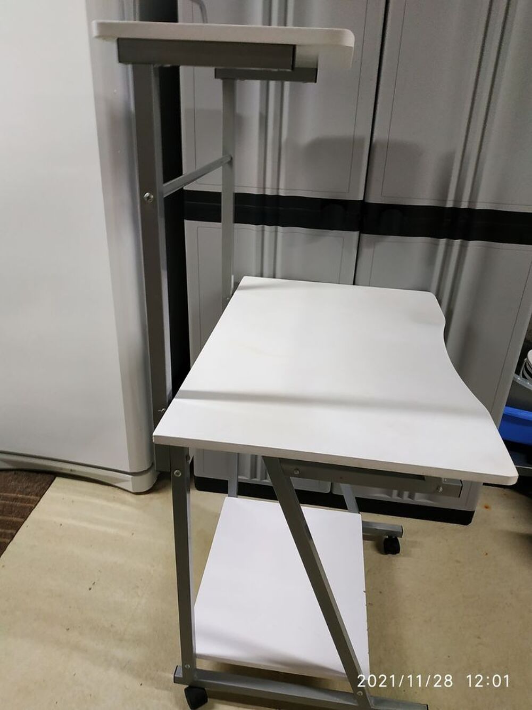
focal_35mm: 24
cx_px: 266
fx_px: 492
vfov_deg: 71.6
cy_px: 355
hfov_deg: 56.8
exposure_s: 1/25
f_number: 1.9
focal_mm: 3.94
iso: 400
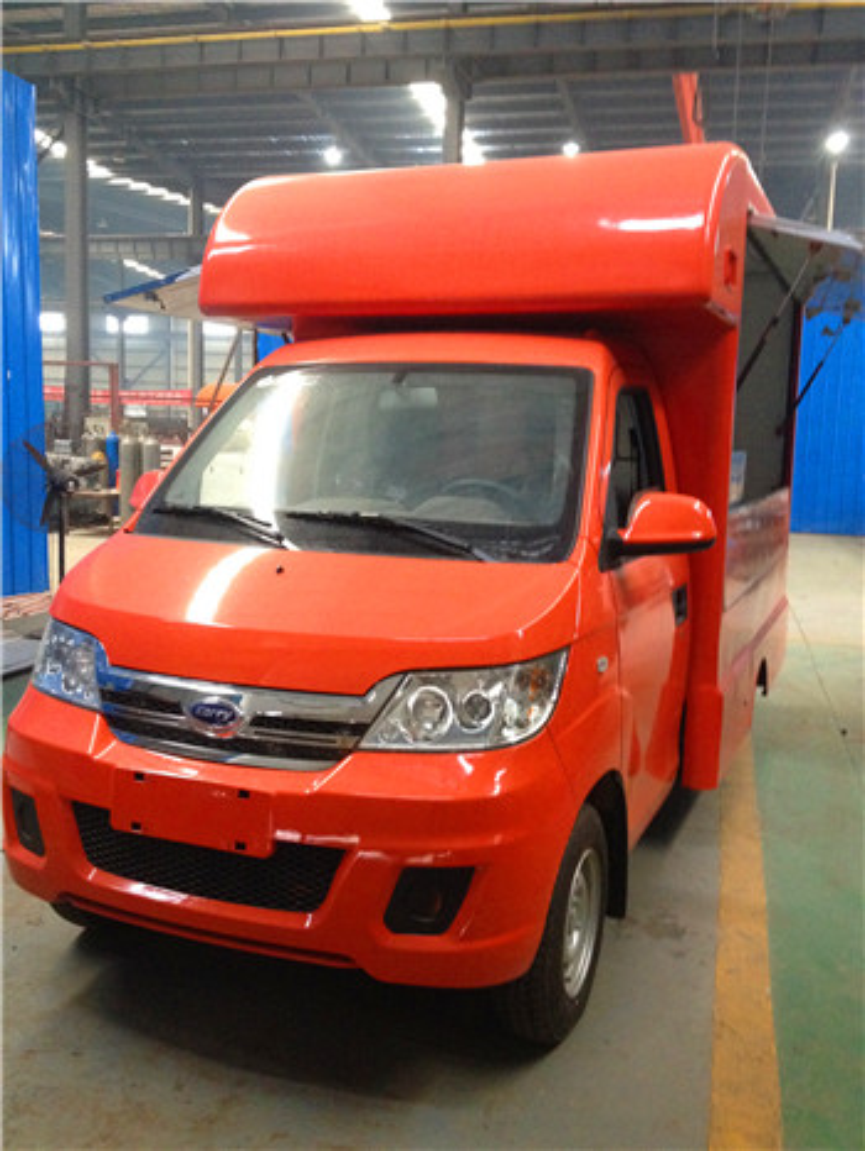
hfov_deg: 40.7
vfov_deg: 52.6
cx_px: 432
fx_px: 1165
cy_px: 576
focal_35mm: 35
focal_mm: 4.28
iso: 400
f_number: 2.4
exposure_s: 1/20
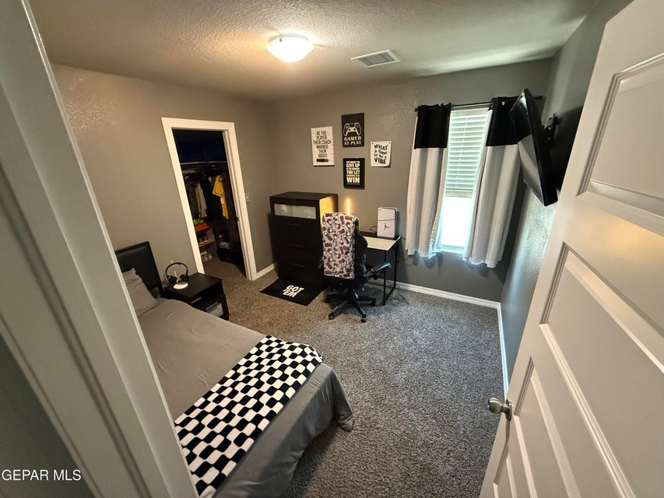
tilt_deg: -20.9
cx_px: 332
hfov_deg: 102.1
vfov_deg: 85.7
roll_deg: +2.1
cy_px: 249
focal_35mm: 14
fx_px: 269
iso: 1250
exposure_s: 1/60
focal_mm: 2.22
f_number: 2.2
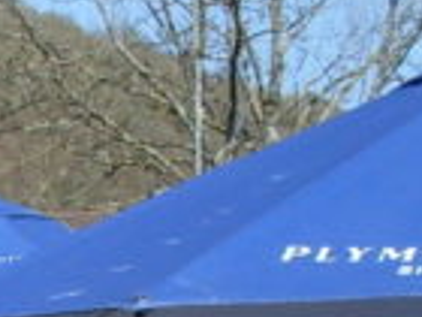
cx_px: -799
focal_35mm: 278
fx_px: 3389
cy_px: 900
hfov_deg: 6.5
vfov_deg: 5.1
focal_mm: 6.3
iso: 80
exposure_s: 1/250
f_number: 8.4
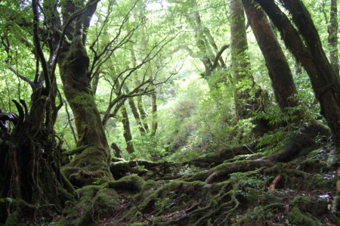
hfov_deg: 57.3
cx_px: 170
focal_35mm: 33
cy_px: 113
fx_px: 311
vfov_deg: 39.9
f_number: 3.8
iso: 450
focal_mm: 22
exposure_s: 1/30
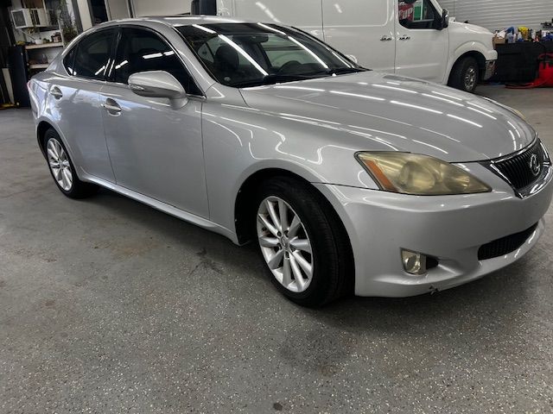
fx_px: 415
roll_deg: +4.1
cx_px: 276
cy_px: 207
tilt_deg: -21.9
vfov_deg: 53.1
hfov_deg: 67.3
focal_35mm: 26
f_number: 1.5
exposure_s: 1/120
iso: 100
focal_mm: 5.7
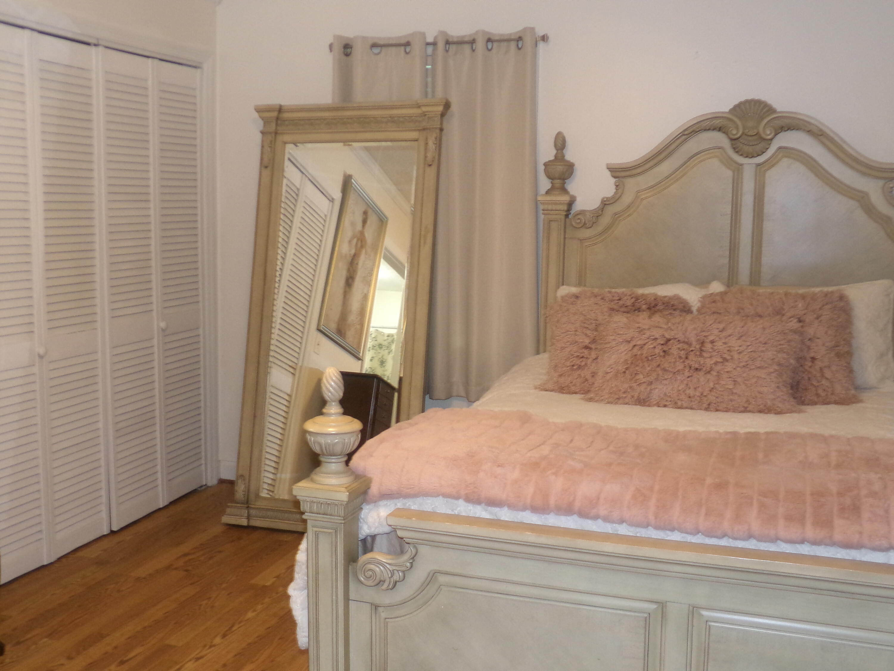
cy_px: 336
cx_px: 447
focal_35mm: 37
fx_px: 956
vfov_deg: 38.7
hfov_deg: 50.1
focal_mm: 6.6
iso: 380
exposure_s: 1/34
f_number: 4
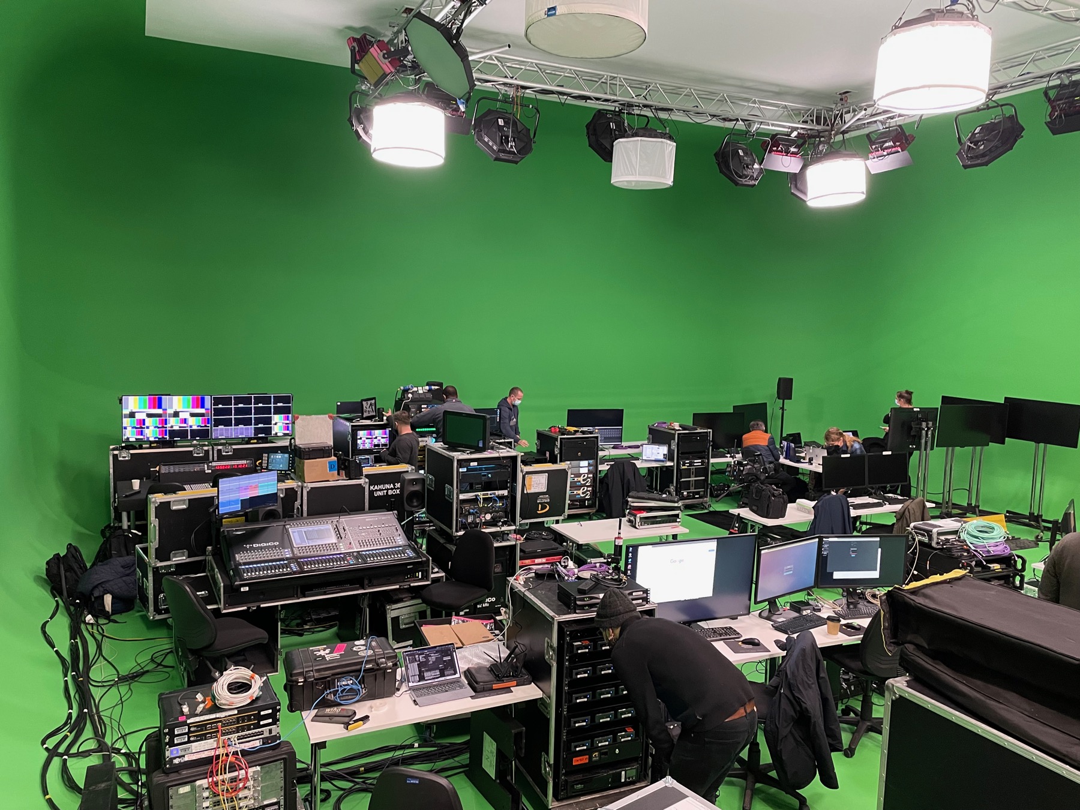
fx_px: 811
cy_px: 405
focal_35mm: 26
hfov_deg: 67.3
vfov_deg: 53.1
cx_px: 540
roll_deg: -0.8
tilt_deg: -5.7
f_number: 1.6
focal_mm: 4.2
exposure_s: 1/51
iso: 320
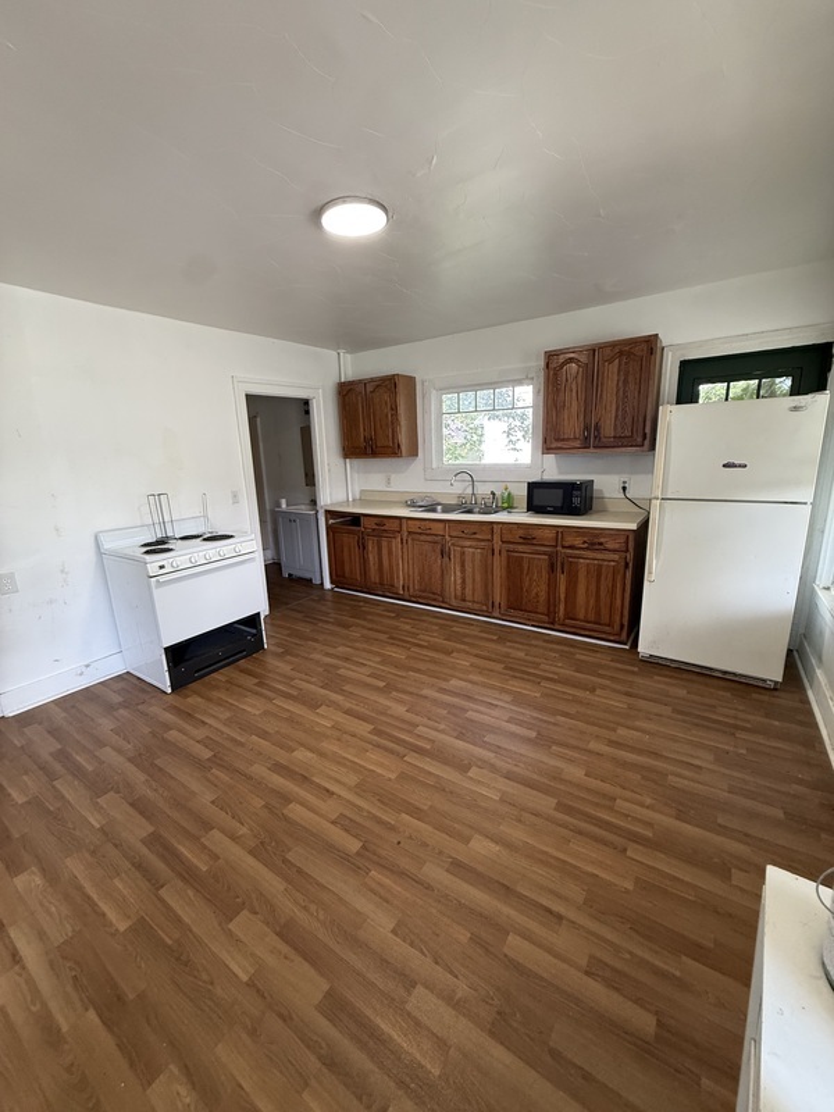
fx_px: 450
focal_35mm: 14
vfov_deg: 102.1
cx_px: 417
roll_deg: +2.2
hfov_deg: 85.7
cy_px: 556
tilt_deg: -12.2
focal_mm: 2.22
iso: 320
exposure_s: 1/120
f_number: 2.2
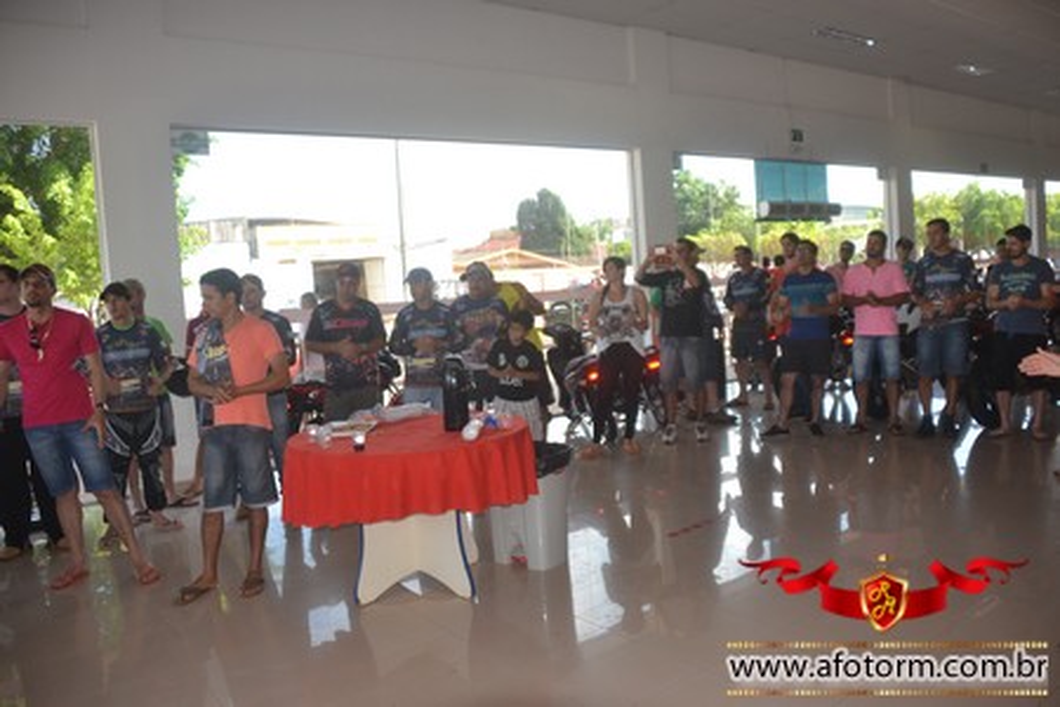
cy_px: 354
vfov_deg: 43.6
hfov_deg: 61.9
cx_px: 530
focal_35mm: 30
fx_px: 883
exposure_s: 1/160
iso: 100
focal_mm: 20
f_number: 4
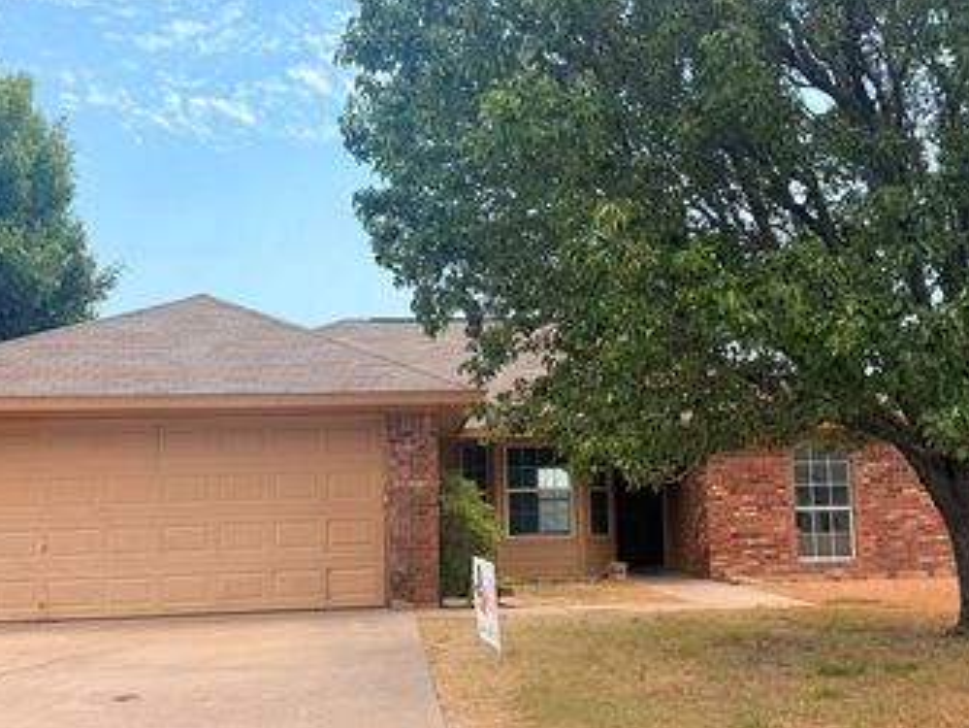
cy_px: 298
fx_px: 1008
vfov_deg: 39.5
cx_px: 524
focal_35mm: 36
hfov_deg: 51.3
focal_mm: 6.76
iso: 80
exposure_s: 1/2801
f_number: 1.78
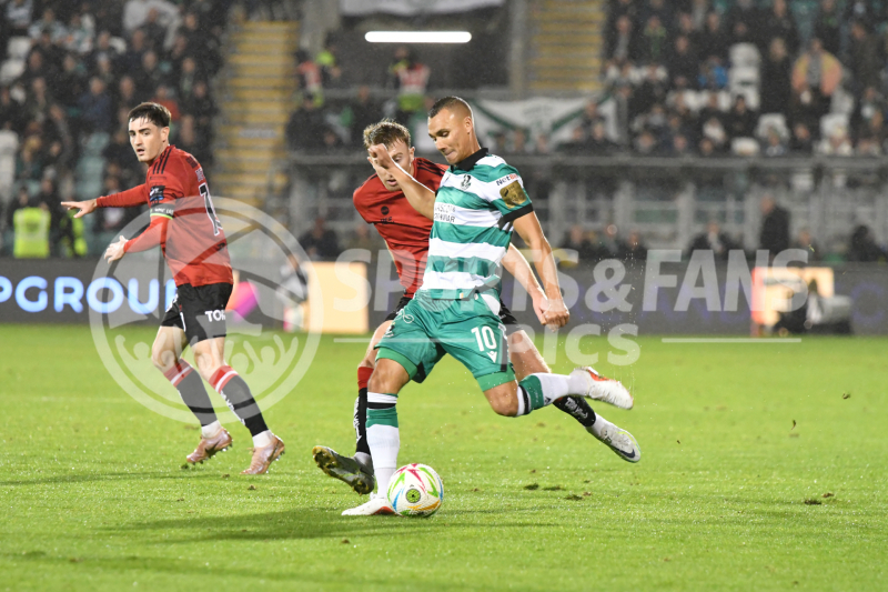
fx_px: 8878
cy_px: 296
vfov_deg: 3.8
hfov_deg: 5.7
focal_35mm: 360
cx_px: 444
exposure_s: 1/800
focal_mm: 240
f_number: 4
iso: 5000
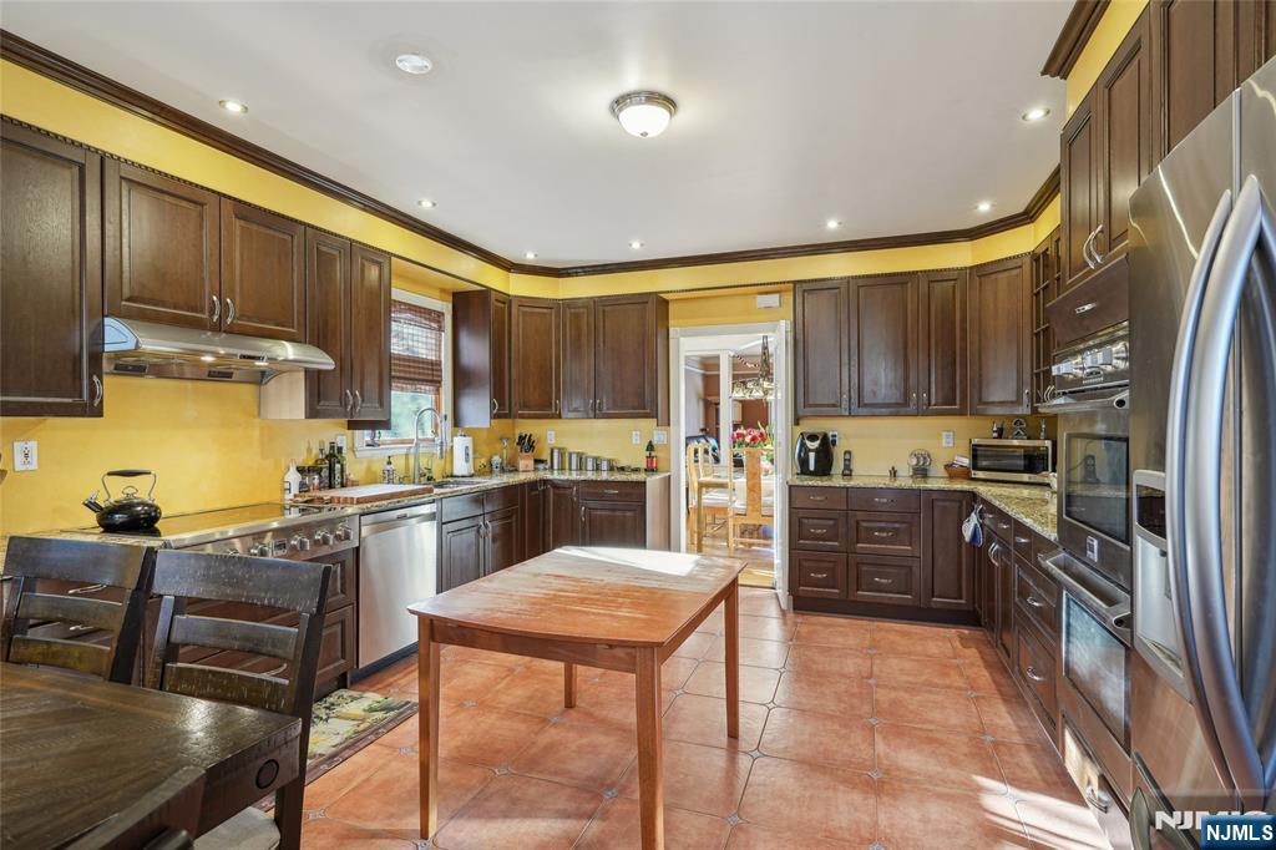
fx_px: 602
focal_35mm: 17
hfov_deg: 93.3
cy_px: 425
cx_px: 638
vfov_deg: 70.4
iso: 400
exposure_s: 1/5
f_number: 8
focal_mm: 17
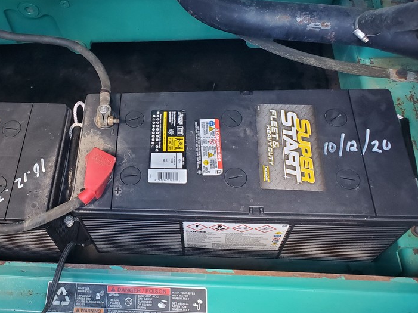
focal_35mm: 38
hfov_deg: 47.7
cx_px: 121
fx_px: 459
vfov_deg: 37.5
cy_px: 121
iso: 320
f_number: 2.4
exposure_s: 1/39
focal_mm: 4.3
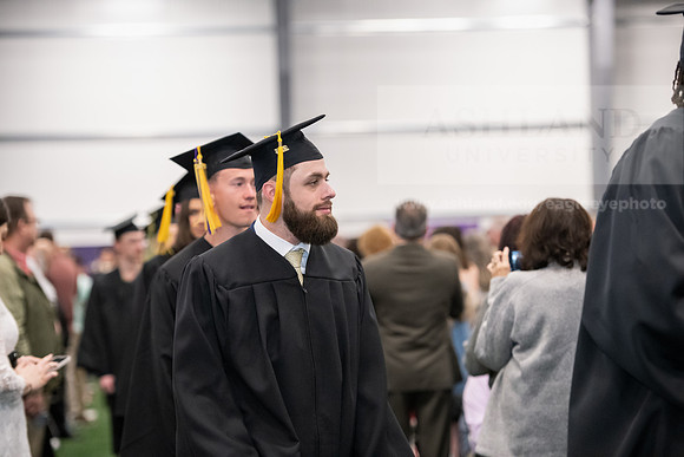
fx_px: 2318
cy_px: 228
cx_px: 342
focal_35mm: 122
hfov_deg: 16.8
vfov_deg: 11.2
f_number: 3.2
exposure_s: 1/200
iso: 3200
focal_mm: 122
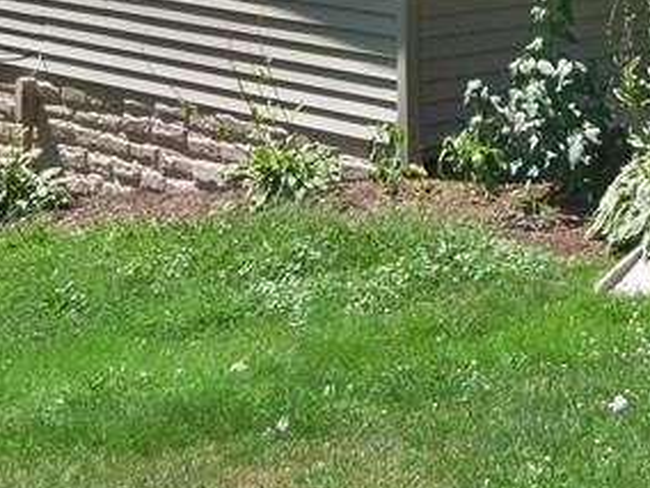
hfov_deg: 15.2
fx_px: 2366
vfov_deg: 11.5
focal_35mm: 126
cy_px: -124
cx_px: 730
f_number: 3.5
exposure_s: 1/400
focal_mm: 6.2
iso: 64
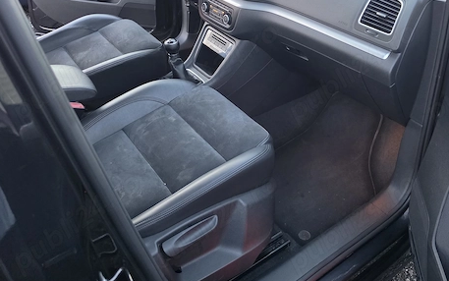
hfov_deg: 58.8
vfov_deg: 38.8
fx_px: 392
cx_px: 283
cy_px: 84
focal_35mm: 32
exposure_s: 1/100
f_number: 1.4
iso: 640
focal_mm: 6.5
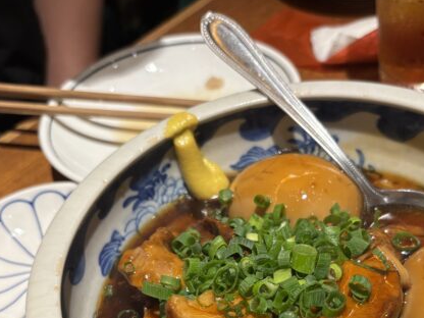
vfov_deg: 27.8
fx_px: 612
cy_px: 297
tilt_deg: -51.4
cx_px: 266
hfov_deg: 37.9
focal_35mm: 50
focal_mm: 5.96
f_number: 1.6
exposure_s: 1/50
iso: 160
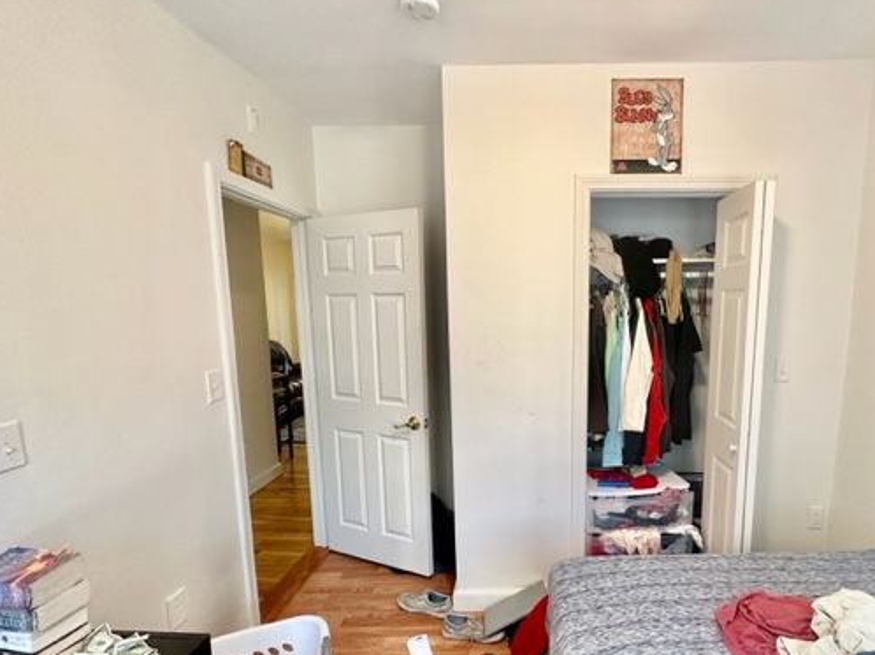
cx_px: 525
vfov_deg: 71.3
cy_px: 369
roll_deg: +0.3
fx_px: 455
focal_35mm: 18
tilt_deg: -8.4
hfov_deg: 86.7
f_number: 2.2
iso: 200
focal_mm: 2.22
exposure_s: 1/60
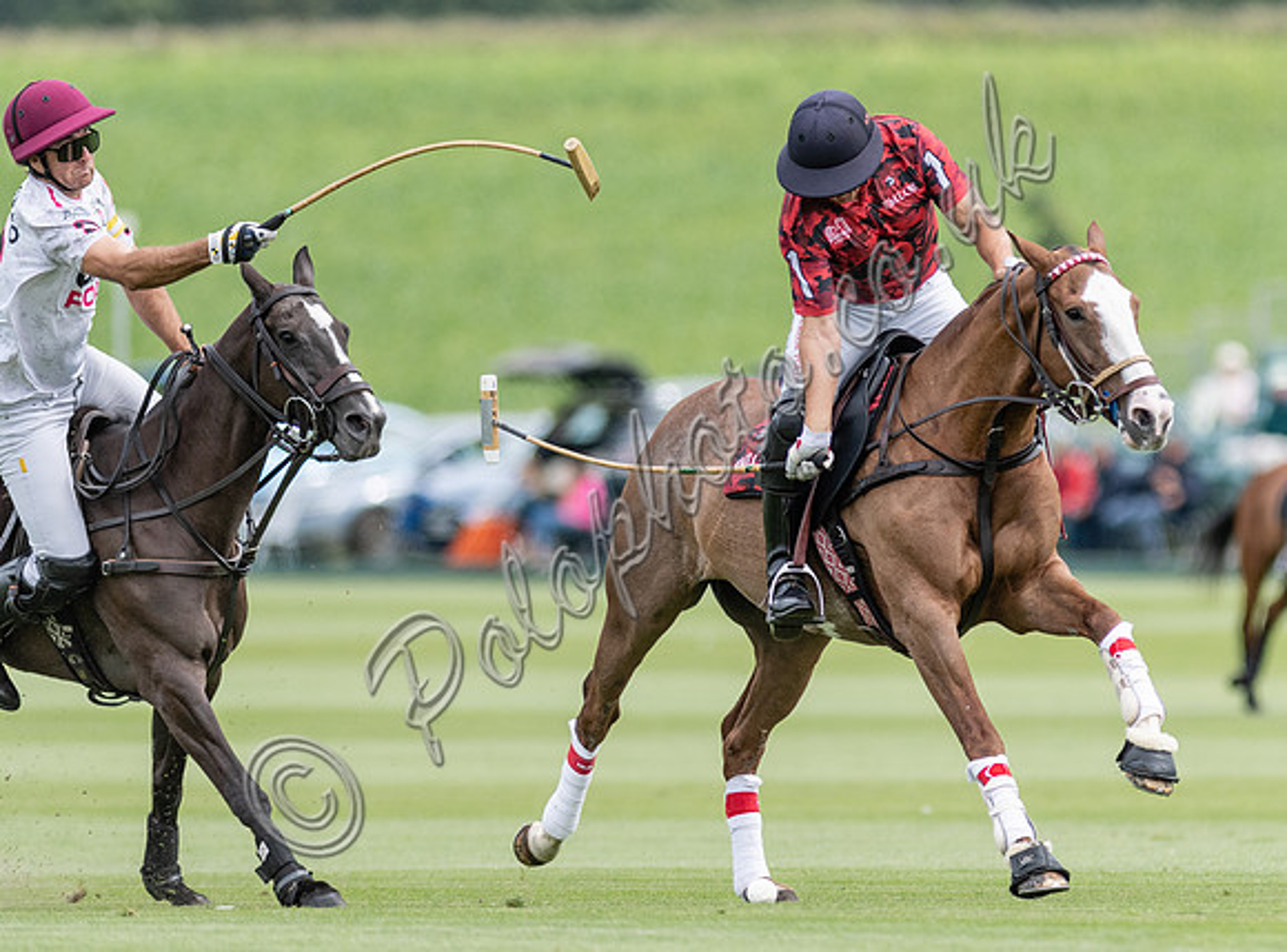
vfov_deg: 2.4
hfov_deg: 3.3
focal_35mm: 611
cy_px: 460
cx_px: 905
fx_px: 22620
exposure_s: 1/4000
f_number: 2.8
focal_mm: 300
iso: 250
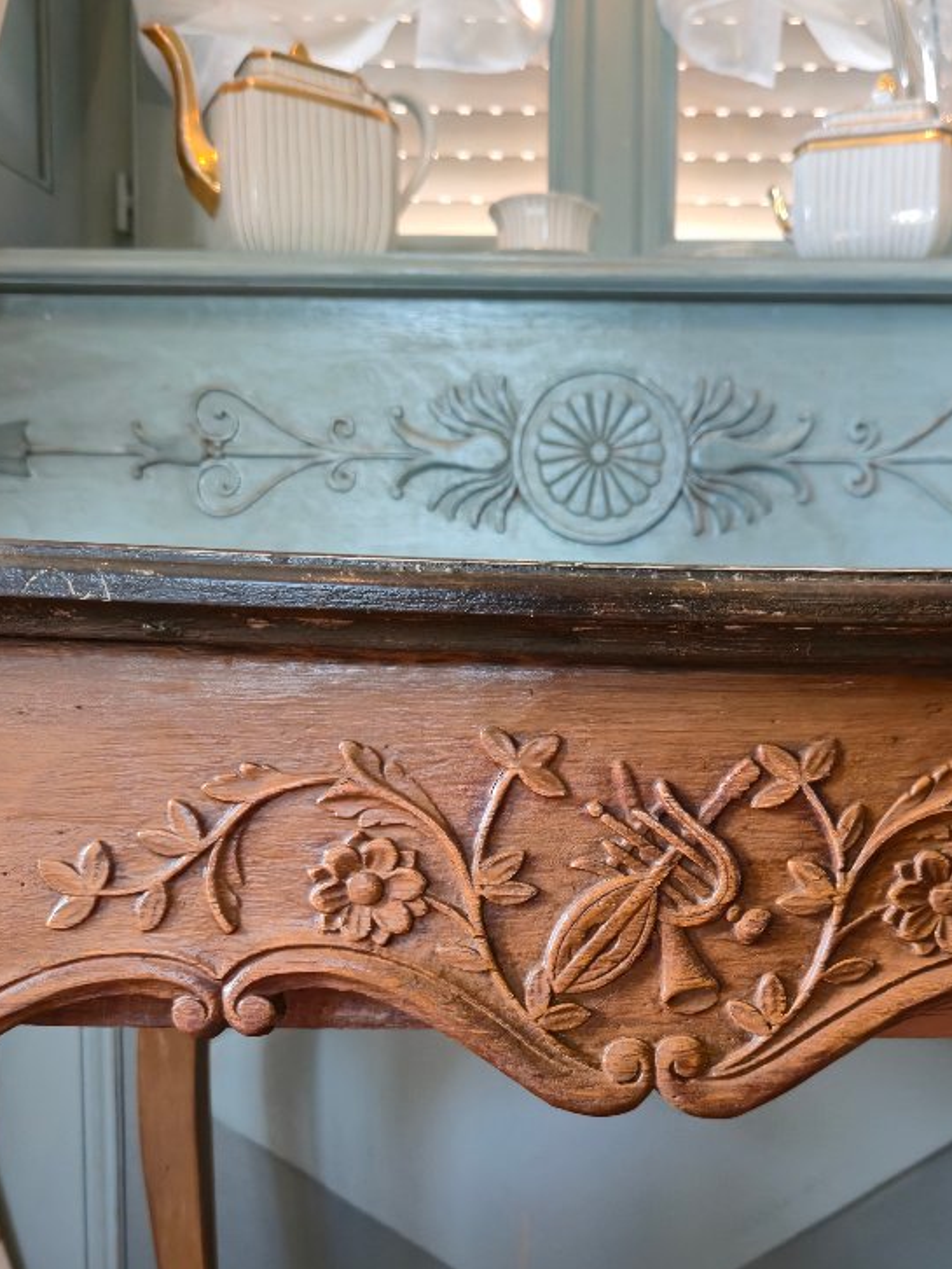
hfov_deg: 37.3
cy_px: 879
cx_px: 636
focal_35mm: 38
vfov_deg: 47.9
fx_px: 1393
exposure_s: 1/50
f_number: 1.8
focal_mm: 5.4
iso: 250
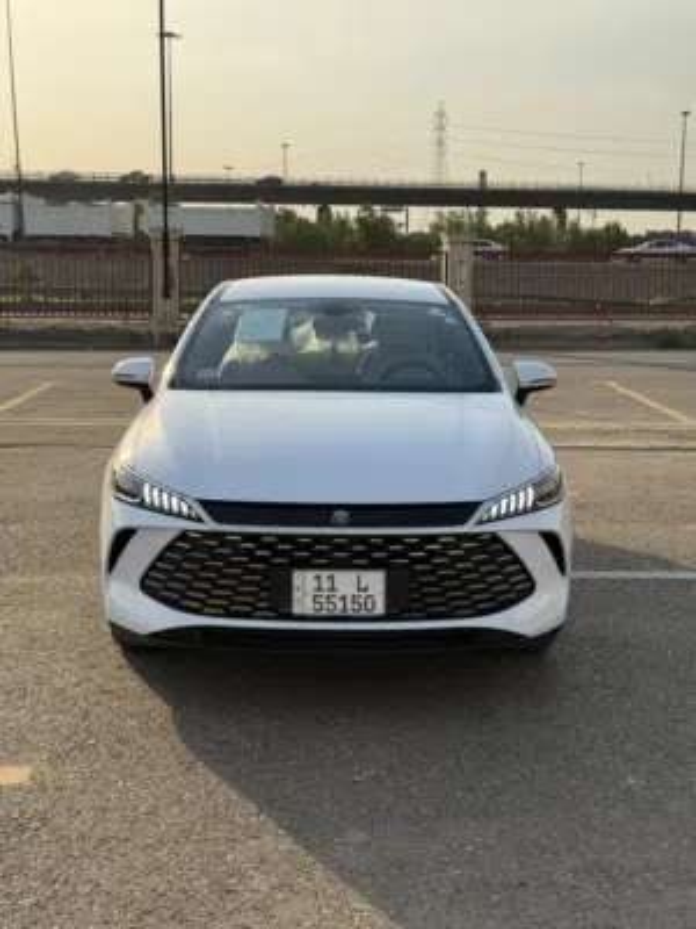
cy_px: 464
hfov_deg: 30.3
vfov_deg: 39.7
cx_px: 348
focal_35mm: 48
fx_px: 1287
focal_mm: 6.76
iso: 64
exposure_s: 1/4098
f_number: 1.78
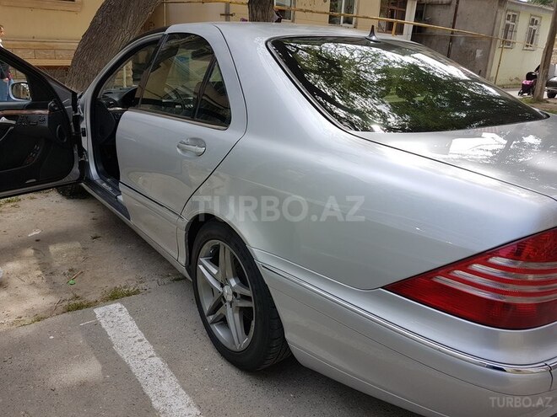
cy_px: 208
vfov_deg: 53.1
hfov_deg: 67.3
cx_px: 278
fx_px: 418
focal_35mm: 26
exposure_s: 1/626
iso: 40
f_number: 1.7
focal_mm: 4.2
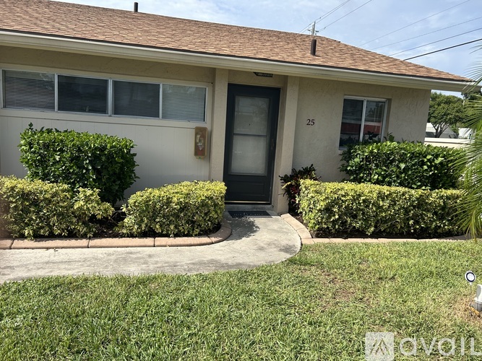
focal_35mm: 26
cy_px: 180
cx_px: 241
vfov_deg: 53.0
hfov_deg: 67.3
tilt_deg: -6.5
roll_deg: -3.7
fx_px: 362
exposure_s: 1/2841
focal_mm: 5.7
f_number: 1.5
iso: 50
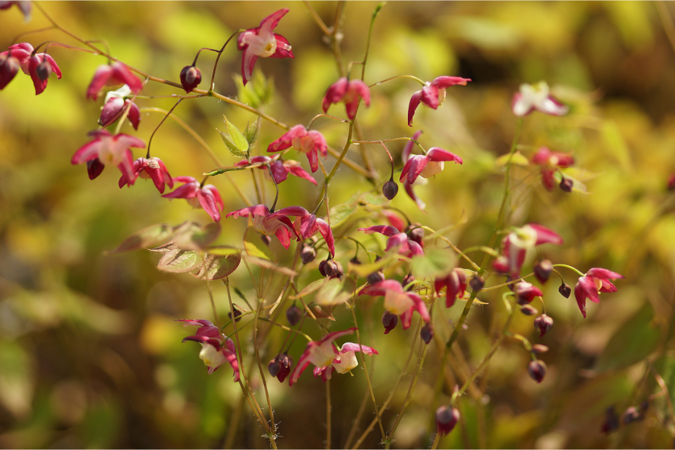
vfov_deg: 9.1
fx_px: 2812
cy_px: 225
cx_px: 338
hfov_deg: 13.7
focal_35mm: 150
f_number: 2.8
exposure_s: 1/400
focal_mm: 100
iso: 100
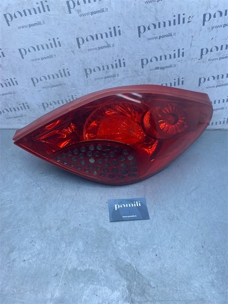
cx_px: 114
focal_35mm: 26
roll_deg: +1.1
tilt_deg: -42.5
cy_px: 152
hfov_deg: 53.1
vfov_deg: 67.3
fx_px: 228
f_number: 1.8
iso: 32
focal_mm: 4.25
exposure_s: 1/662
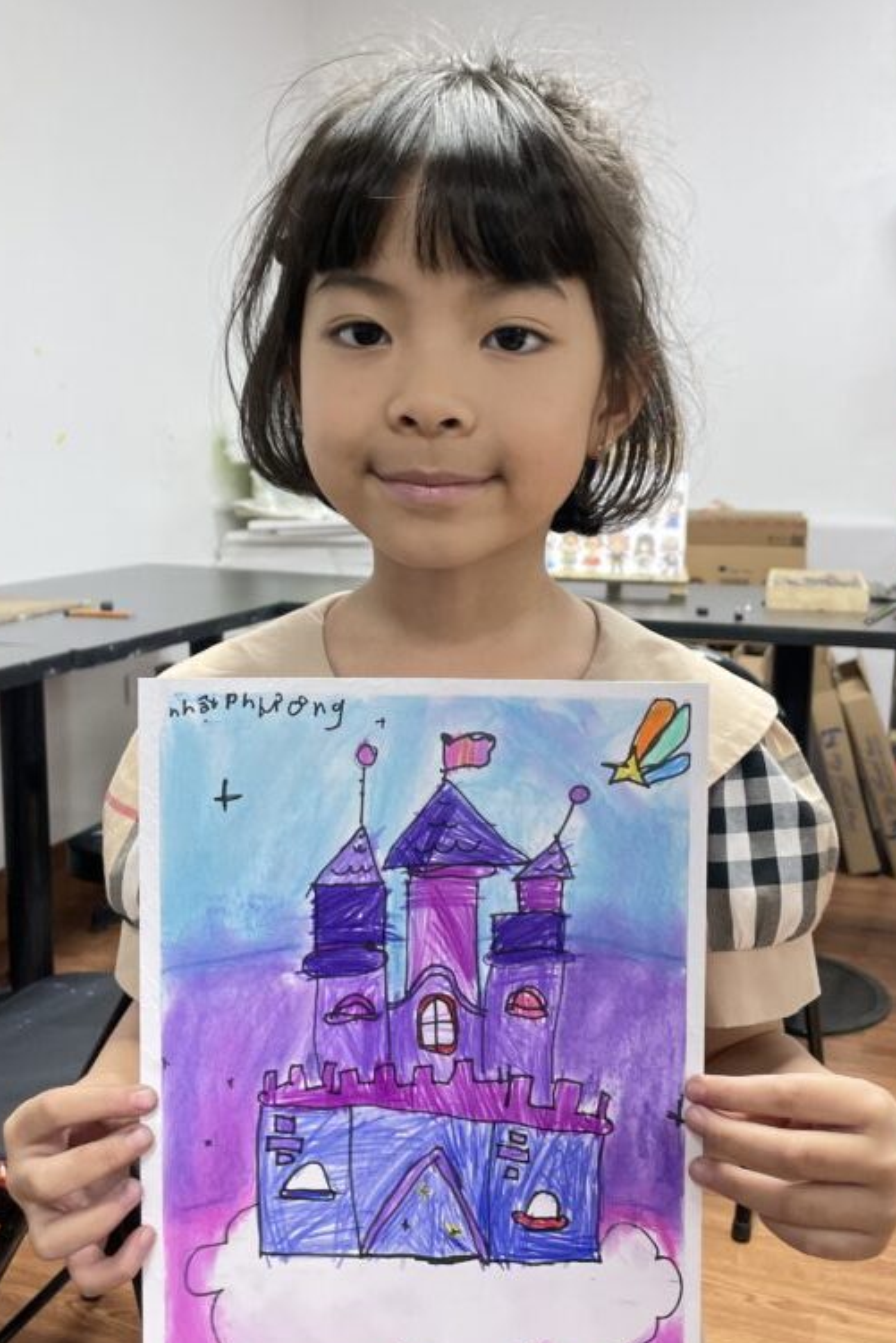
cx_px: 418
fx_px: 1343
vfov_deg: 53.1
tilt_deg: -10.1
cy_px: 687
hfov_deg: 36.9
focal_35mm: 36
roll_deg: -1.4
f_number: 1.6
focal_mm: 4.2
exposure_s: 1/100
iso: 100
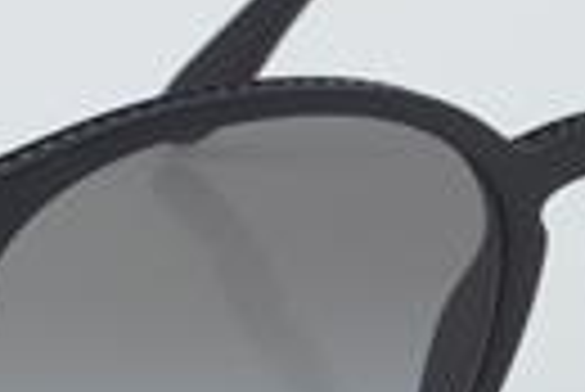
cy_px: 252
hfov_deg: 8.9
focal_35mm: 230
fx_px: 3742
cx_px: 225
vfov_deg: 6.0
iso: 100
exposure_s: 1/4
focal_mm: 50
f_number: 32
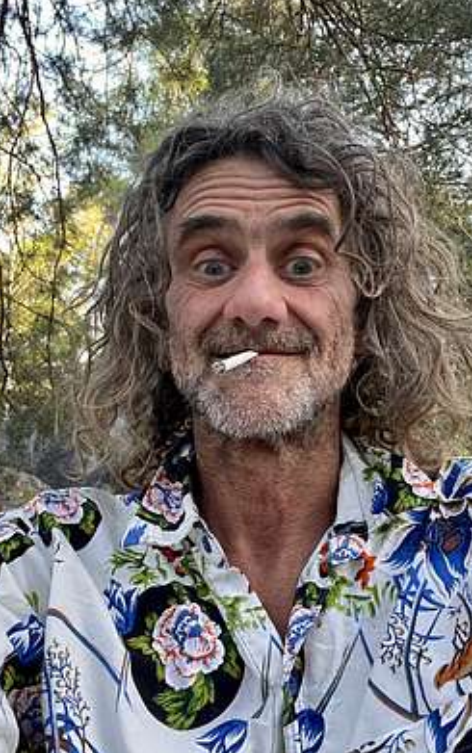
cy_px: 389
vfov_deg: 50.3
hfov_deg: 32.8
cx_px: 227
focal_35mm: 39
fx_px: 801
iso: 100
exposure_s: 1/60
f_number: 2.2
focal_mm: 2.71
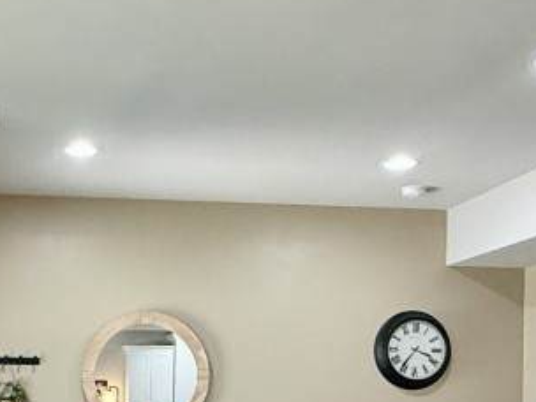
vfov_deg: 23.5
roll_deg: -0.7
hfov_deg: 31.3
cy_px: 427
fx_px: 914
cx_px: 65
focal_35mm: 59
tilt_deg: +0.1
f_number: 2.2
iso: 200
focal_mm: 2.22
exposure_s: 1/120
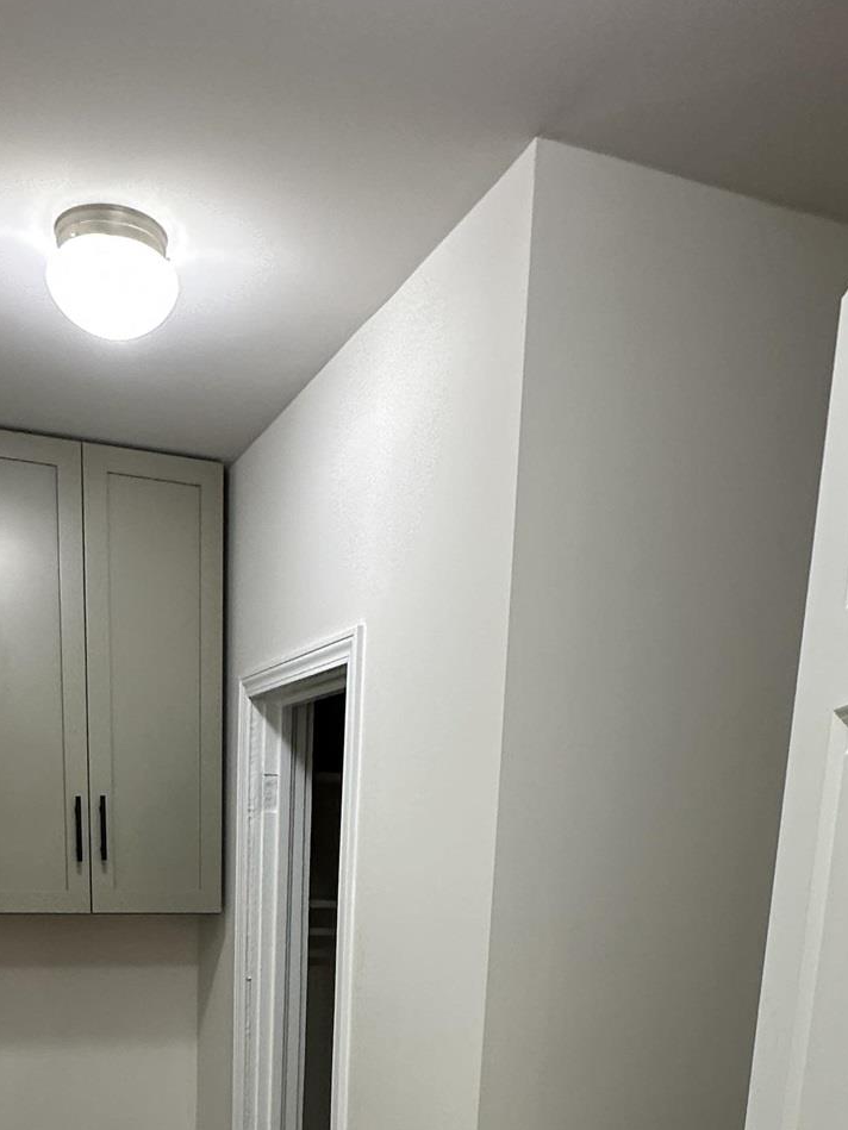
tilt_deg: -13.5
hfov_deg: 41.4
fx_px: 1110
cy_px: 1113
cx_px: 300
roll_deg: -2.1
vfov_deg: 45.9
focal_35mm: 34
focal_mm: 2.22
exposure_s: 1/60
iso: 200
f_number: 2.2
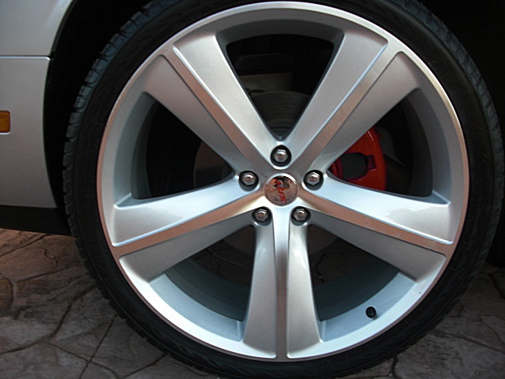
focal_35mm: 36
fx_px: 525
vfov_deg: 39.7
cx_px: 252
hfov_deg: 51.4
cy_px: 190
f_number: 2.8
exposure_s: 1/80
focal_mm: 6.3
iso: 50
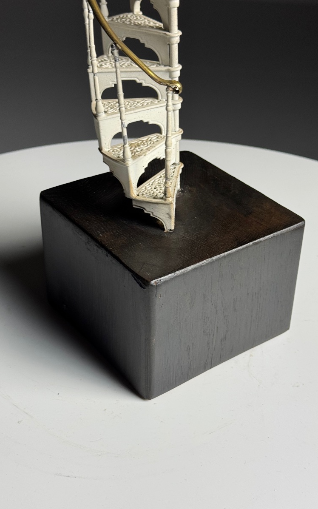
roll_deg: -1.0
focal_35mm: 51
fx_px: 707
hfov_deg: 25.3
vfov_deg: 39.6
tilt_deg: -34.2
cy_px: 254
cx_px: 163
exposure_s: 1/50
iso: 50
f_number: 1.78
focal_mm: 6.76
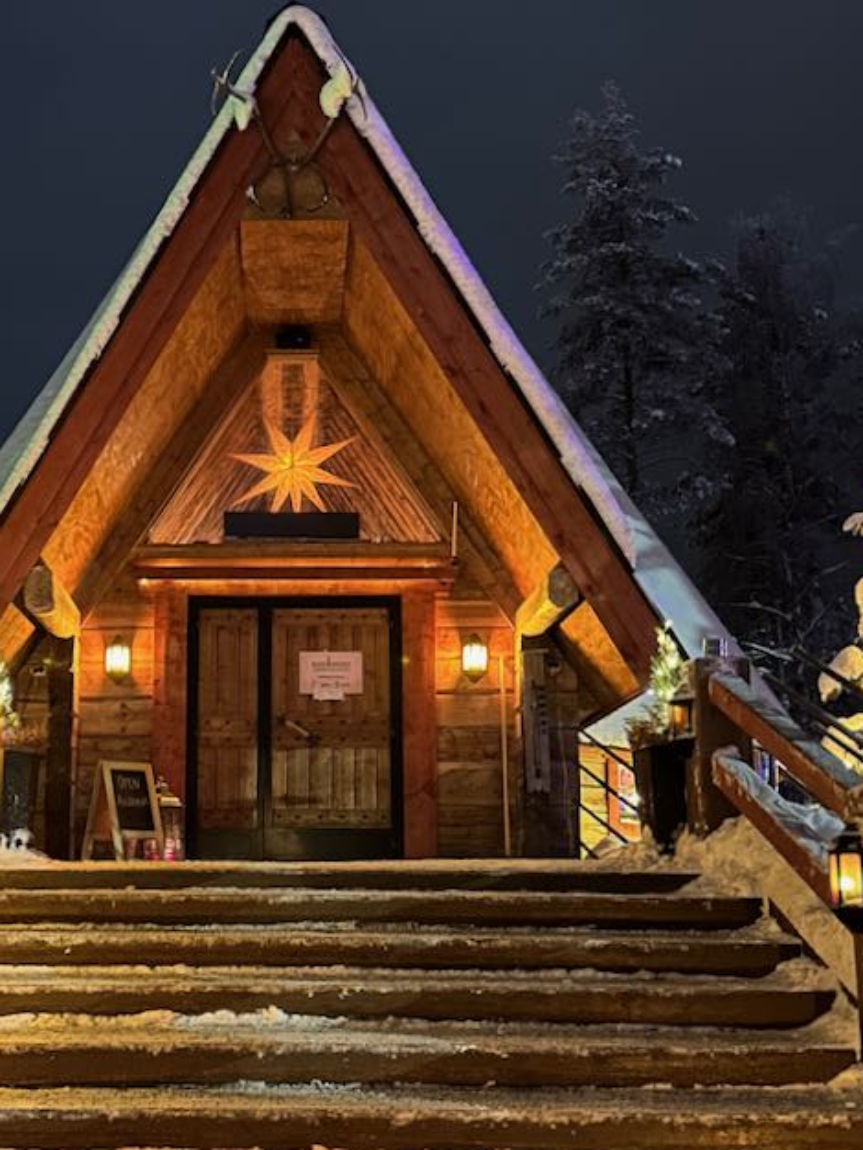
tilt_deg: +9.2
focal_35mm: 46
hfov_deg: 31.2
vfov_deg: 41.1
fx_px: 1528
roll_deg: -0.4
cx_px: 266
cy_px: 661
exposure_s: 1/13
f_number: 1.78
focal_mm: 6.86
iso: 1250
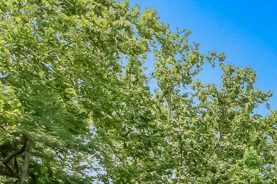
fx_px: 546
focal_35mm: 71
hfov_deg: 16.5
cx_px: 620
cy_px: 396
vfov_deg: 14.7
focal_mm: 10
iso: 100
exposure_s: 1/160
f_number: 8
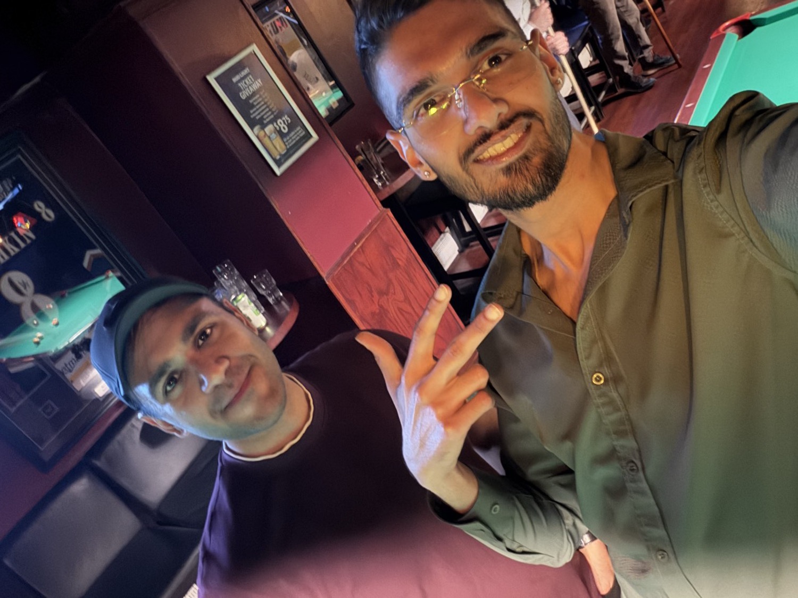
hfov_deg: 60.0
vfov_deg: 46.8
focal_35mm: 30
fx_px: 692
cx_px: 399
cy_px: 299
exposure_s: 1/7
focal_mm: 2.71
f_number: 1.9
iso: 800
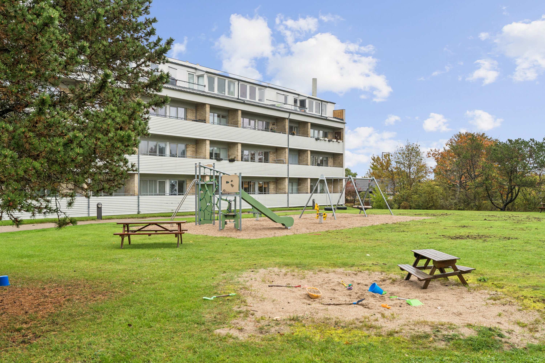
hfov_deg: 58.7
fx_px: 484
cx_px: 272
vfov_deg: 41.1
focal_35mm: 32
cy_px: 182
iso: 640
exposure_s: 1/100
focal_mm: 32
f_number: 8
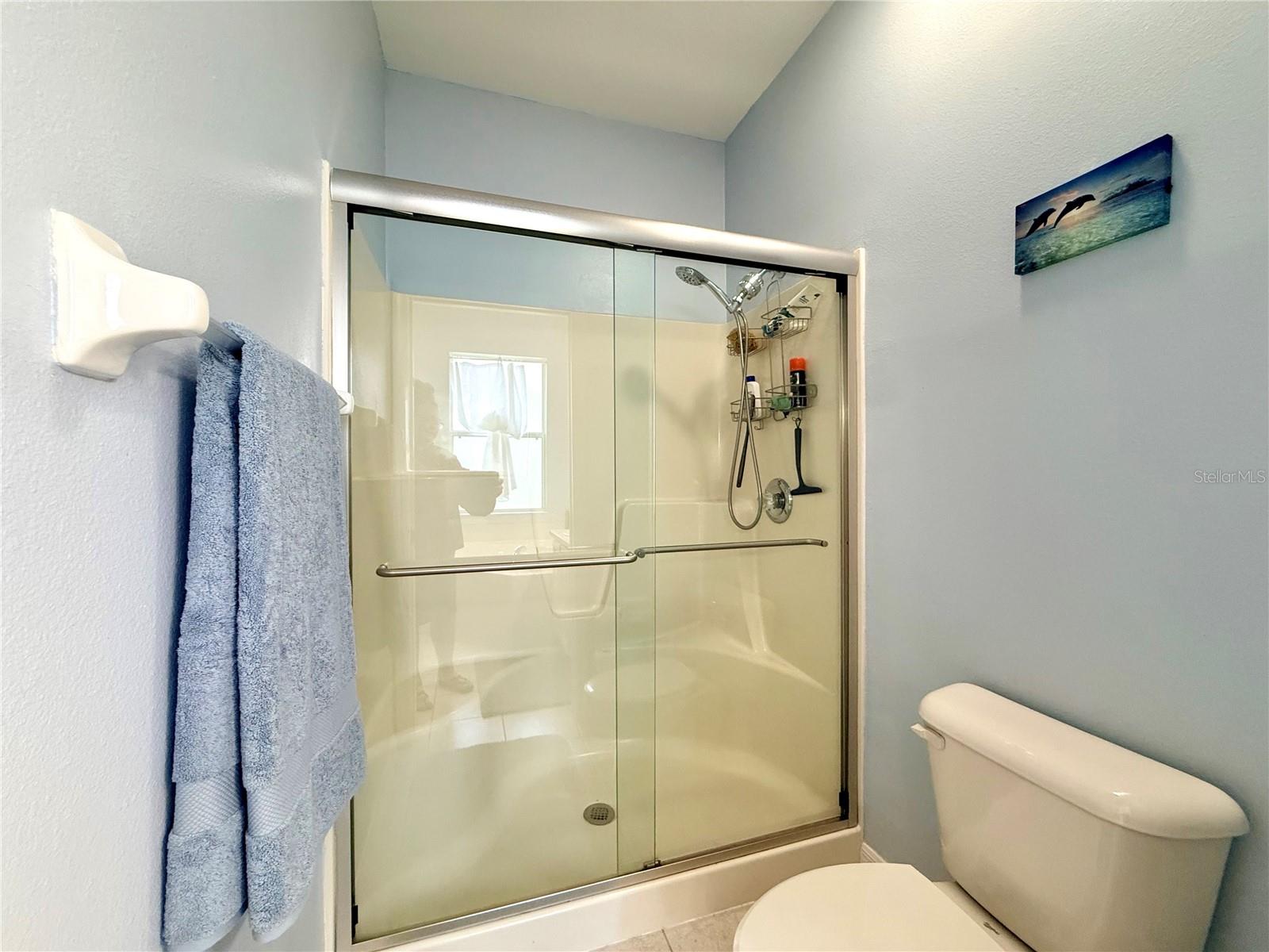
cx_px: 634
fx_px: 513
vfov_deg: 85.7
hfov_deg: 102.1
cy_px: 476
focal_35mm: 14
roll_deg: +0.3
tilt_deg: +0.1
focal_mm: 2.22
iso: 200
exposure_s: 1/60
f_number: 2.2
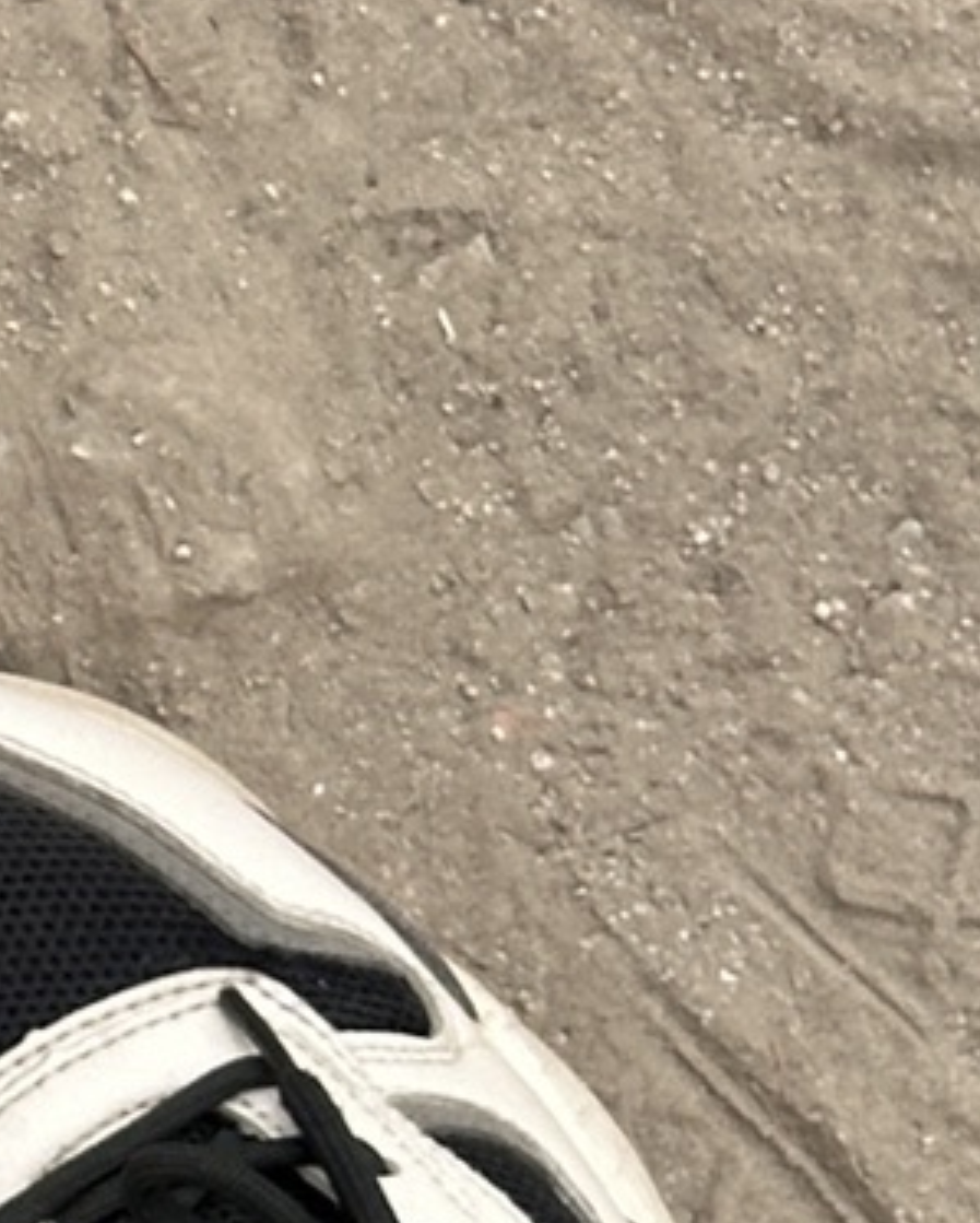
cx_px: -793
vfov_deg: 7.7
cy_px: 662
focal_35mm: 251
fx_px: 9089
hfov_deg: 6.1
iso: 64
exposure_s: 1/1289
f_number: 1.78
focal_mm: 6.86
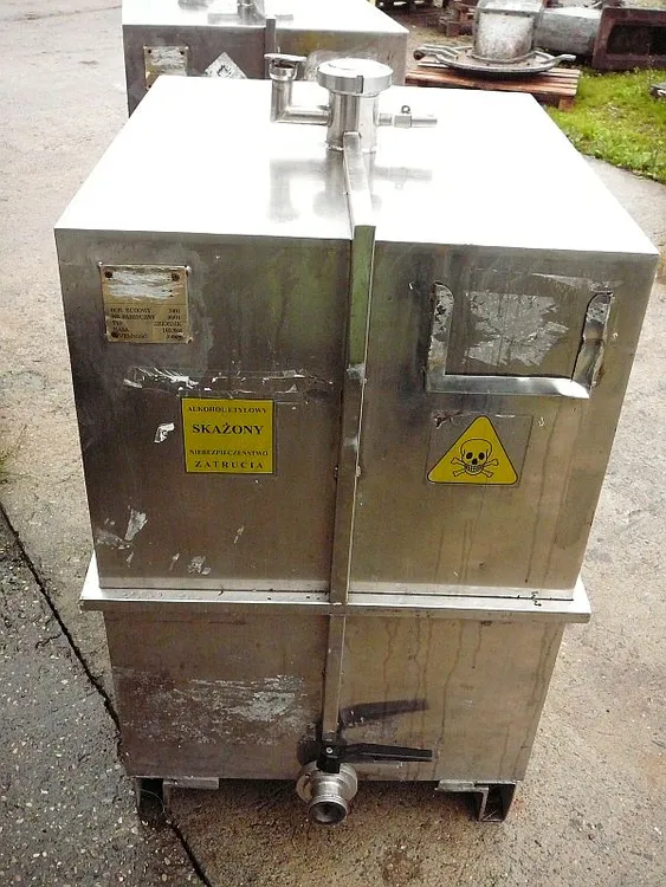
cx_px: 333
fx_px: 897
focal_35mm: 35
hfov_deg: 40.7
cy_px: 444
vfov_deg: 52.6
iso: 400
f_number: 2.8
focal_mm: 5.2
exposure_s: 1/320
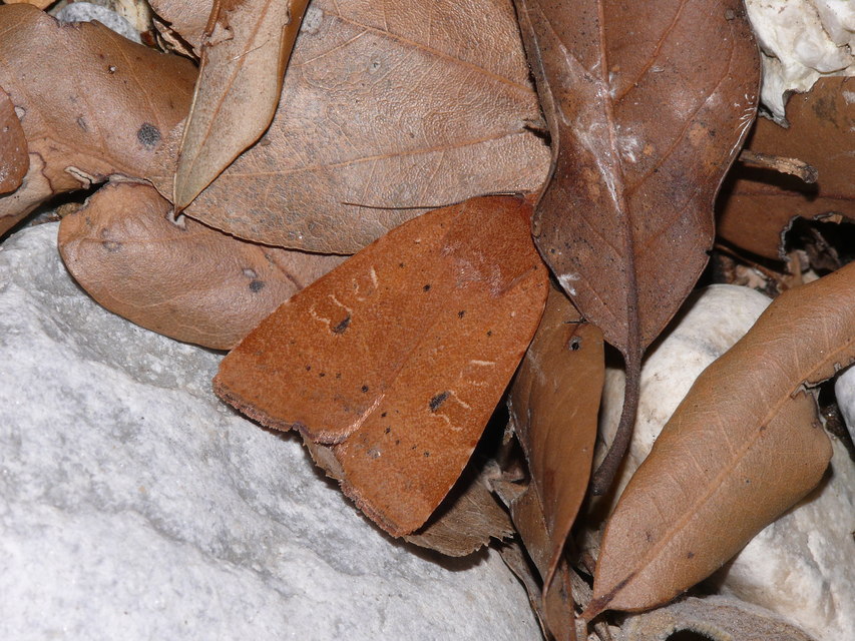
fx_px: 4842
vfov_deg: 7.6
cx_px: 428
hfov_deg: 10.1
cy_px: 320
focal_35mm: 196
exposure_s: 1/640
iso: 100
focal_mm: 41.5
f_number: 11
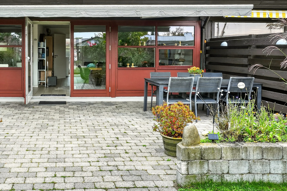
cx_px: 71
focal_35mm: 36
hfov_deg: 50.9
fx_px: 287
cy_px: 49
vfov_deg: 36.1
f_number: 8
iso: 400
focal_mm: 22
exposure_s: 1/40
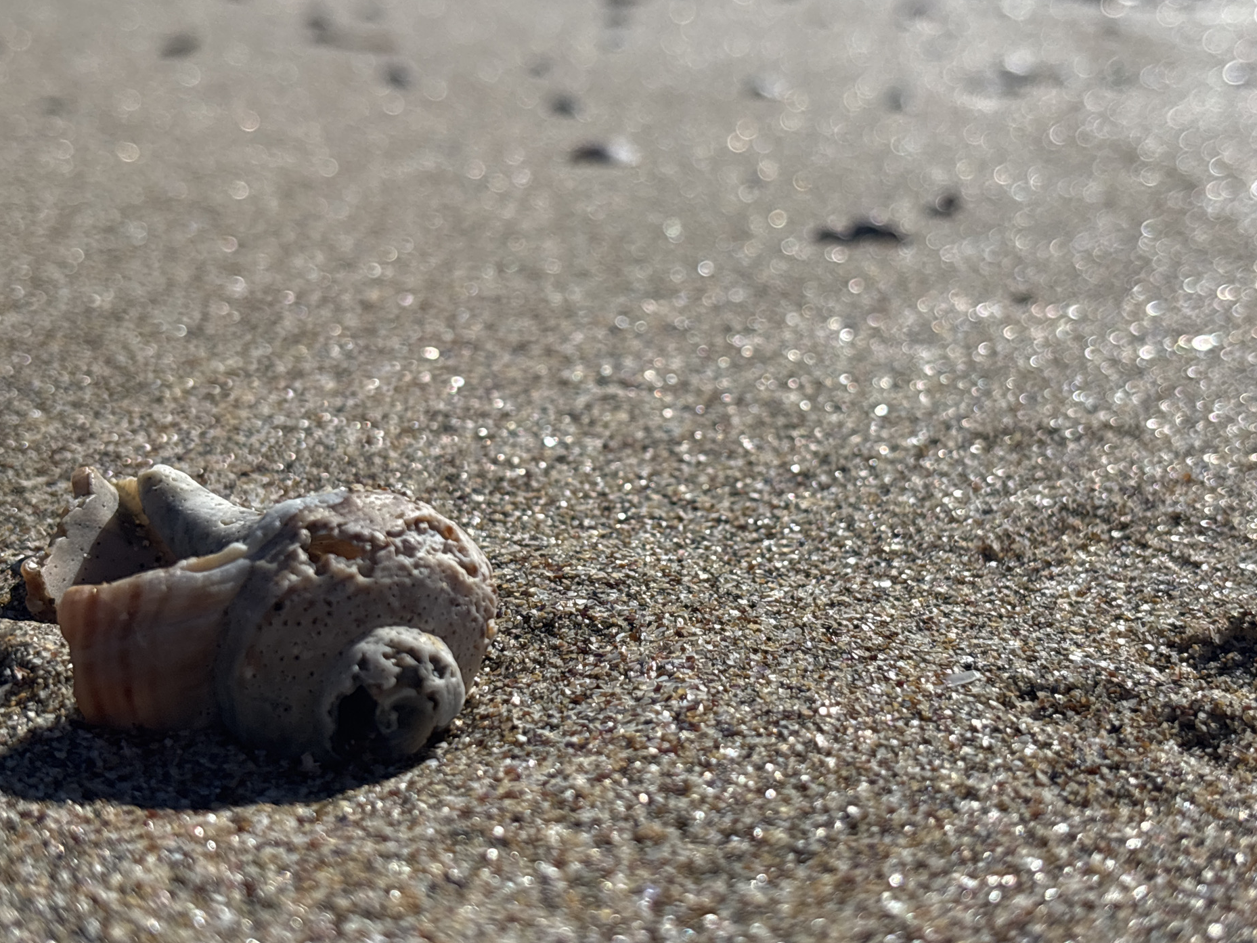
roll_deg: -2.4
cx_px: 630
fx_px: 2034
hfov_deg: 34.3
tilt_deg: -18.3
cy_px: 462
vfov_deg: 26.1
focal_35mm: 56
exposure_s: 1/5348
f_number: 1.6
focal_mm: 5.96
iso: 40
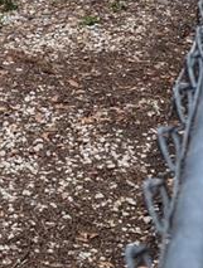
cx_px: -80
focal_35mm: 135
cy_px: -54
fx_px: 1050
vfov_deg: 14.1
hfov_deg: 10.7
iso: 49
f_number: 1.85
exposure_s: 1/2410
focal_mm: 6.81
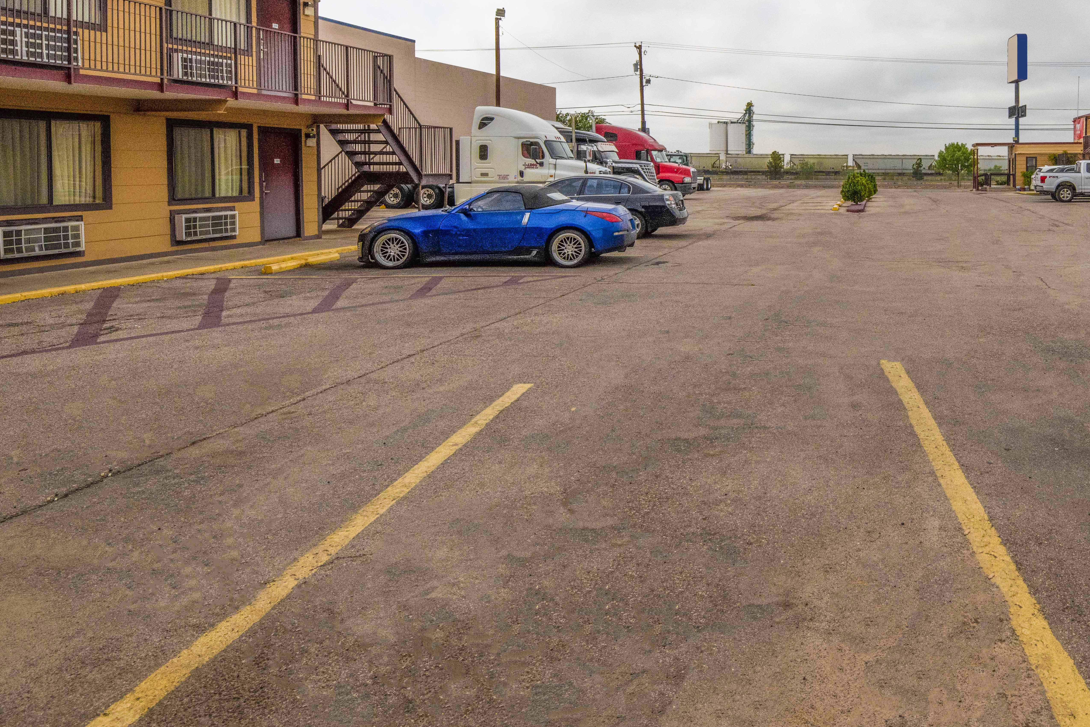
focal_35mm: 26
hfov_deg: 63.8
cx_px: 861
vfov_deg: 47.8
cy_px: 186
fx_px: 787
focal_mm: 16
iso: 800
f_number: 11
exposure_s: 1/4000
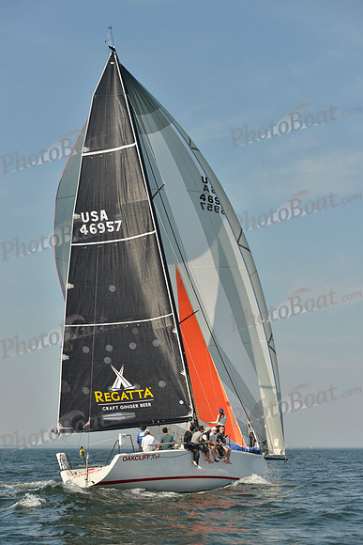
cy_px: 272
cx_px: 182
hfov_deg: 19.5
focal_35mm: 70
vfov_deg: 28.8
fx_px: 1058
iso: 200
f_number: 7.1
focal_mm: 70
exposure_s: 1/1250
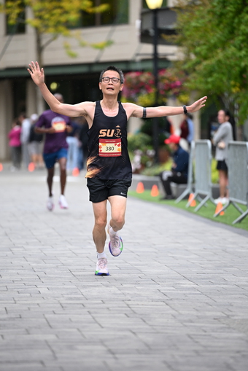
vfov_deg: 9.5
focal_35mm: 216
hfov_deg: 6.4
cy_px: 181
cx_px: 117
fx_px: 2229
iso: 1250
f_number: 2.8
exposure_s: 1/1600
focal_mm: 200
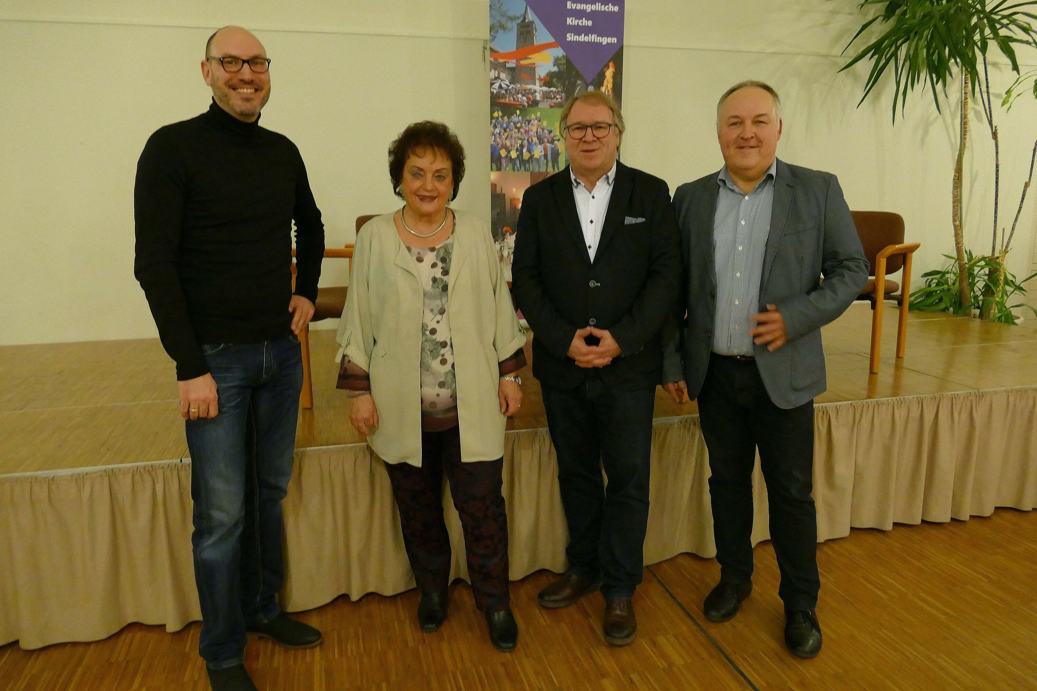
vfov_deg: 51.3
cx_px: 518
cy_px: 346
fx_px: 720
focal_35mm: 25
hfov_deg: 71.5
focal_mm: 9.12
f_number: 2.8
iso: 1250
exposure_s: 1/60
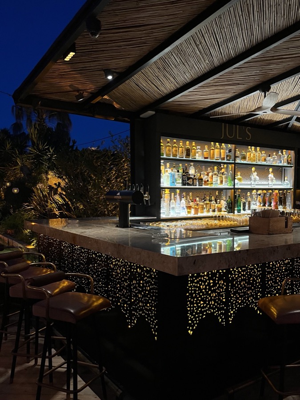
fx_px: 300
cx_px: 150
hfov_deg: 53.1
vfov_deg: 67.3
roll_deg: -0.2
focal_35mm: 26
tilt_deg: -4.4
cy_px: 200
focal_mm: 5.1
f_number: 1.6
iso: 200
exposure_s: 1/50
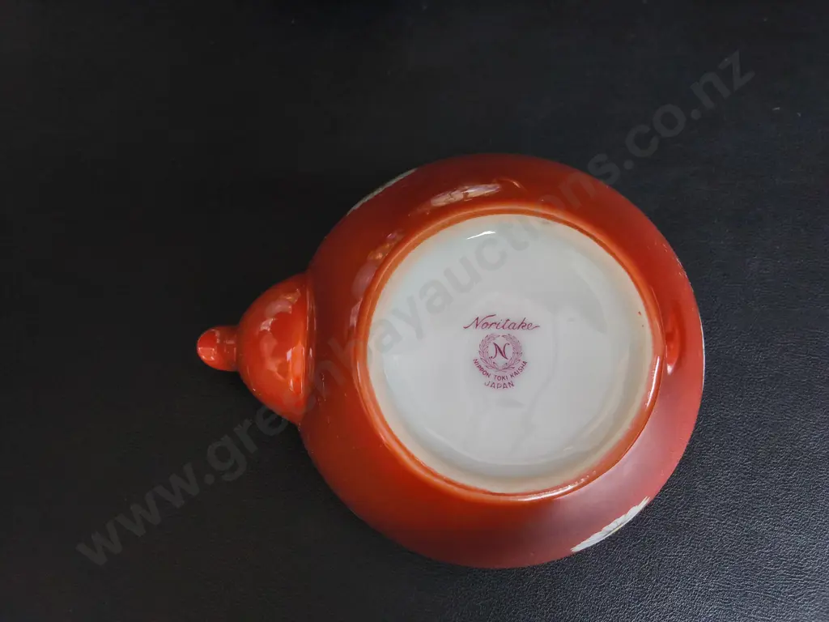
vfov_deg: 51.4
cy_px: 311
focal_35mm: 27
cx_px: 414
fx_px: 647
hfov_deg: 65.3
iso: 160
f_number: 2
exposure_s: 1/100
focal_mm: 2.87
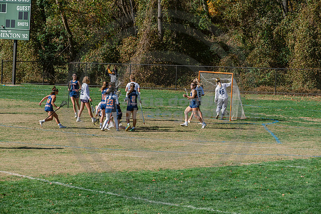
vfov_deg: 10.6
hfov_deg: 15.8
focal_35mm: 130
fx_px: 1159
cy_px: 107
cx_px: 161
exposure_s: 1/800
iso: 250
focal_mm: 130
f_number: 7.1
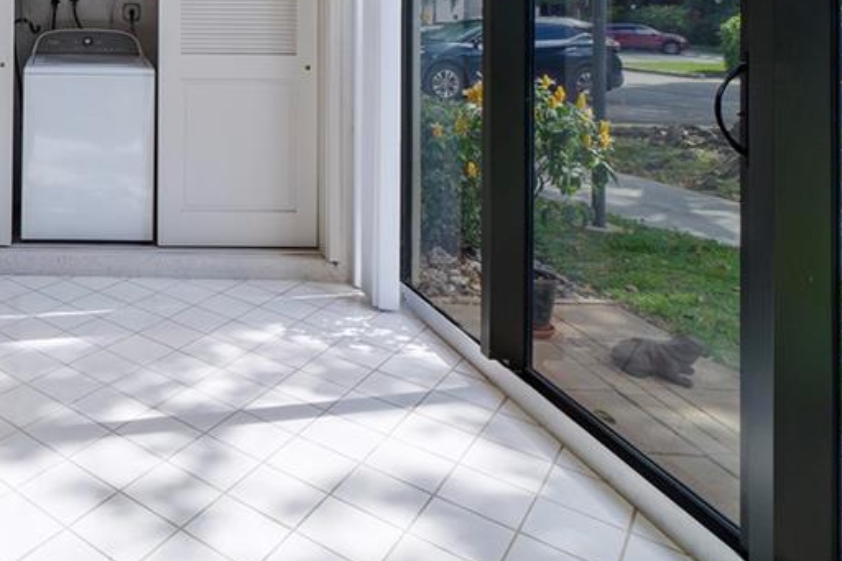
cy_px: 12
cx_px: 89
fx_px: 701
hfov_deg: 54.3
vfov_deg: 39.0
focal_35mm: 30
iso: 100
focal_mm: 10
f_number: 11
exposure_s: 1/25
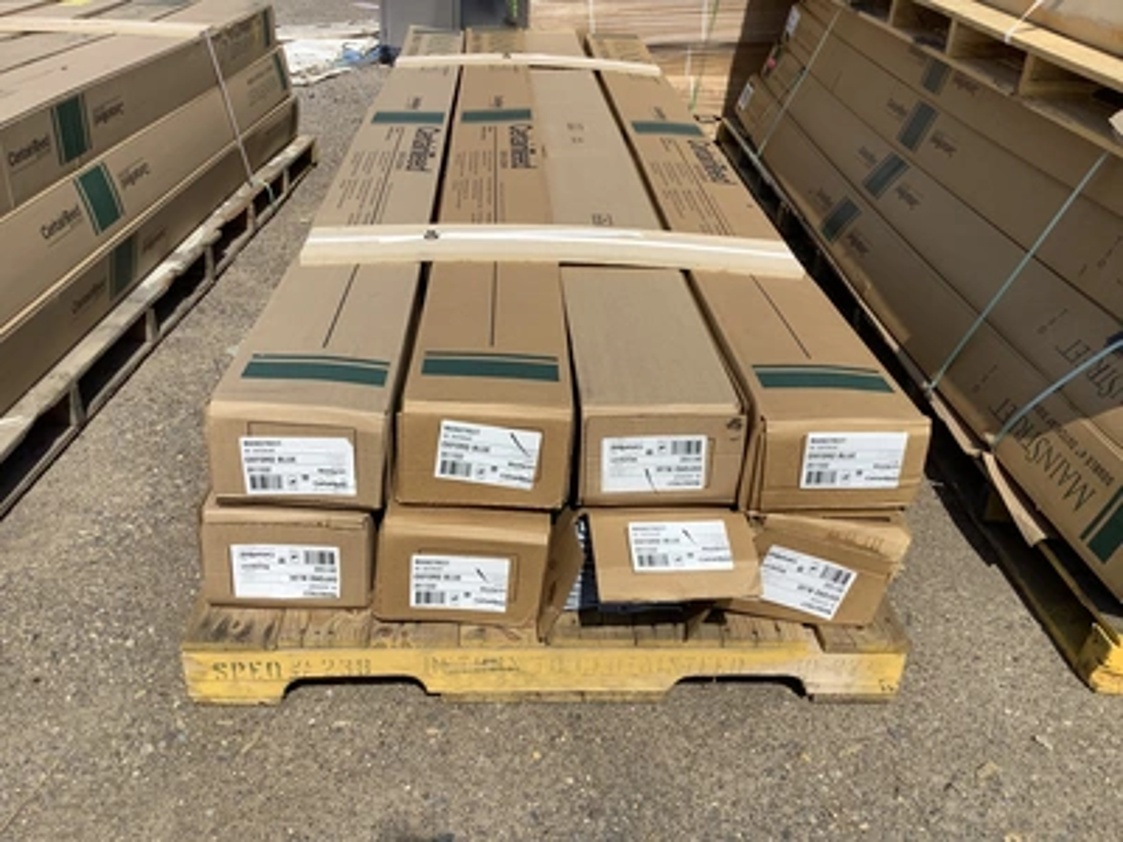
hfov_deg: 58.4
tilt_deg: -29.4
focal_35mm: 31
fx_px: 1006
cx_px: 562
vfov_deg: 45.4
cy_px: 421
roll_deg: -3.1
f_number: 2.4
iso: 25
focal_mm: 3.3
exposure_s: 1/2632
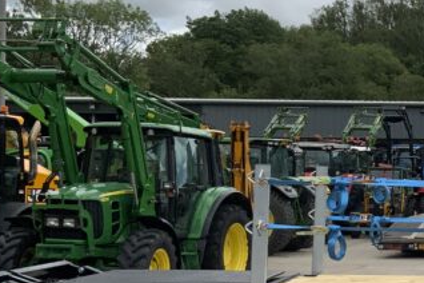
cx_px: 577
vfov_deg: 14.1
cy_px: 191
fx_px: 1142
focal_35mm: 97
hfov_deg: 19.2
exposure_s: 1/2538
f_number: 1.8
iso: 16
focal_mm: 3
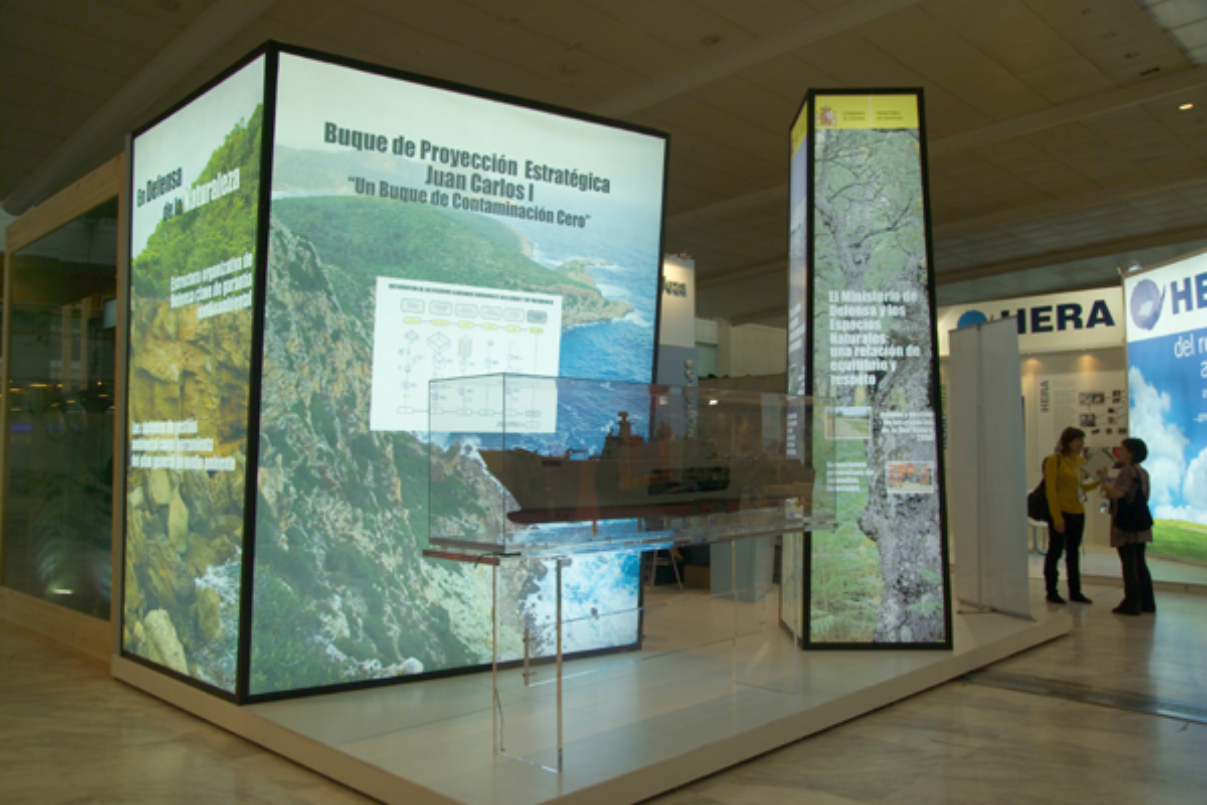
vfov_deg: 45.0
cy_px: 402
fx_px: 972
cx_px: 604
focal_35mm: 29
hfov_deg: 63.7
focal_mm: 29
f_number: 8
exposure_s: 1/20
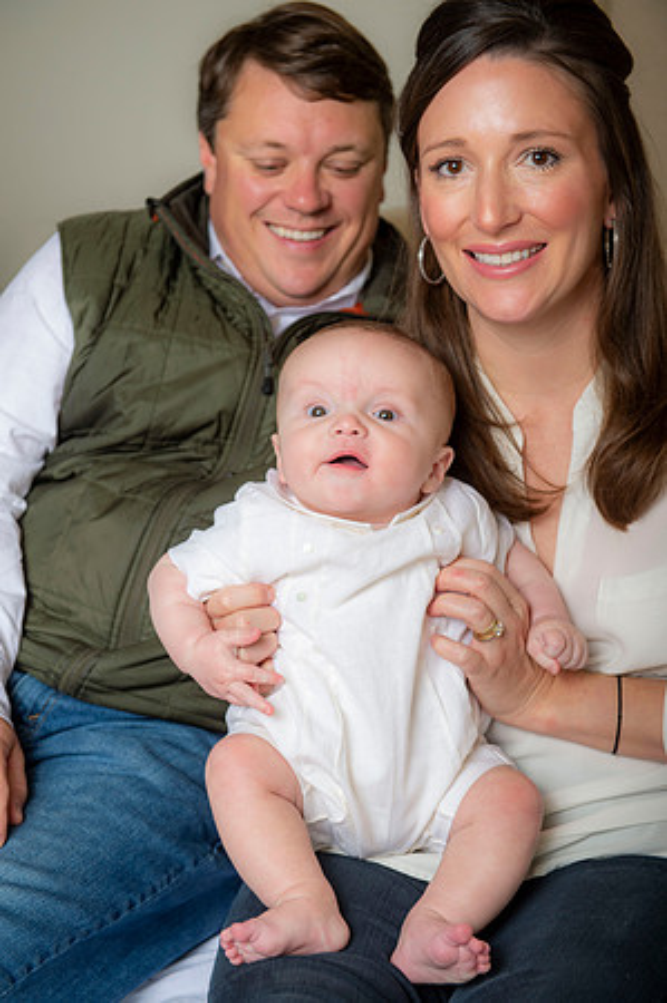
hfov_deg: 21.9
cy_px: 502
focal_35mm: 62
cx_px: 334
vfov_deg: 32.4
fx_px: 1727
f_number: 4.5
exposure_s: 1/200
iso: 200
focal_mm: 62
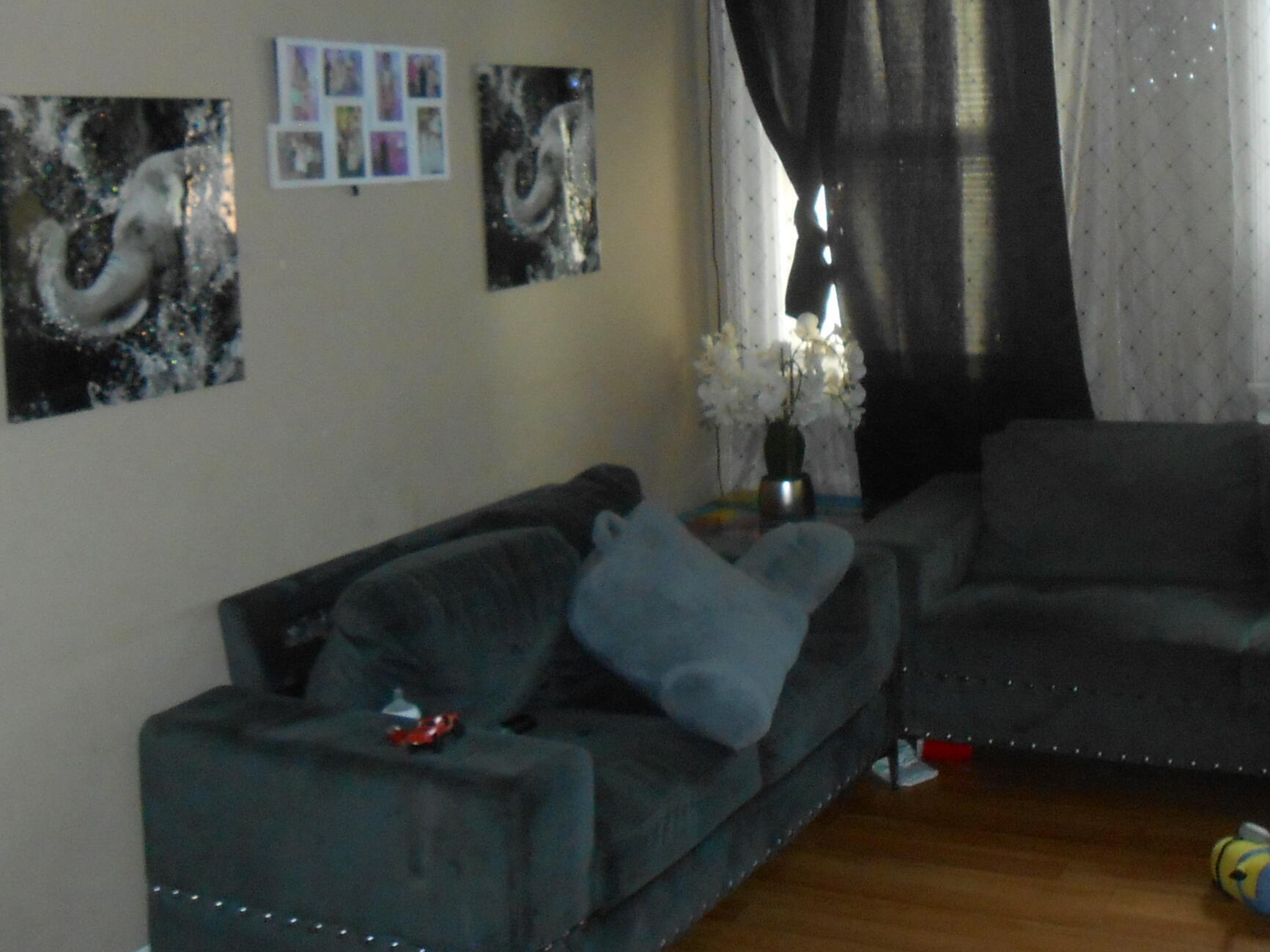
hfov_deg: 41.9
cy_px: 259
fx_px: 1651
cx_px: 765
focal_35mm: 45
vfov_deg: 31.7
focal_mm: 4.6
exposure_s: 1/25
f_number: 3.5
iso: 320
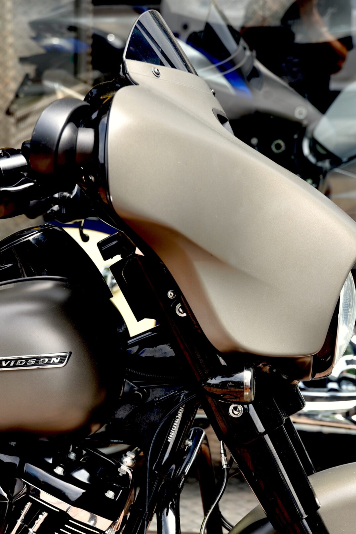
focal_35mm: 92
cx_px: 119
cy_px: 419
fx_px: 1364
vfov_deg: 21.9
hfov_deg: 14.8
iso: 100
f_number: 4.5
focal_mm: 58
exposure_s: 1/80
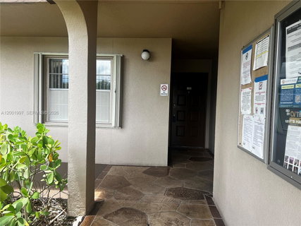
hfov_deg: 67.3
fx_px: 226
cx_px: 150
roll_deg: -1.9
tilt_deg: -2.3
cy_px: 113
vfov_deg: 53.0
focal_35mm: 26
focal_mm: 5.7
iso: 50
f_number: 1.5
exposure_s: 1/466
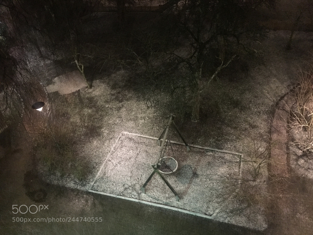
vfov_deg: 48.2
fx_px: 262
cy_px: 118
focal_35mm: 29
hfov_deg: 61.7
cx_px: 156
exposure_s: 1/4
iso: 400
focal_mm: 4.15
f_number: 2.2
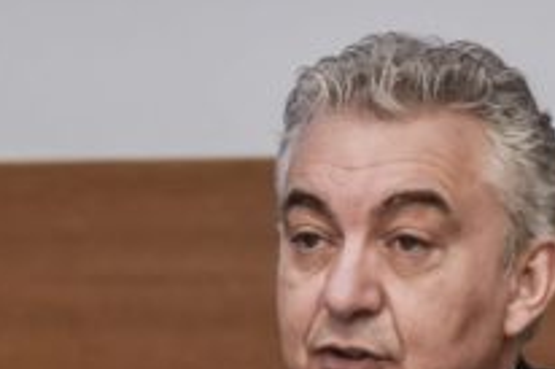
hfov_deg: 3.3
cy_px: 362
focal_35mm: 632
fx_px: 9735
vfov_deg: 2.2
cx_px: 388
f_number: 5.6
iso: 3200
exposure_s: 1/125
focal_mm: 200
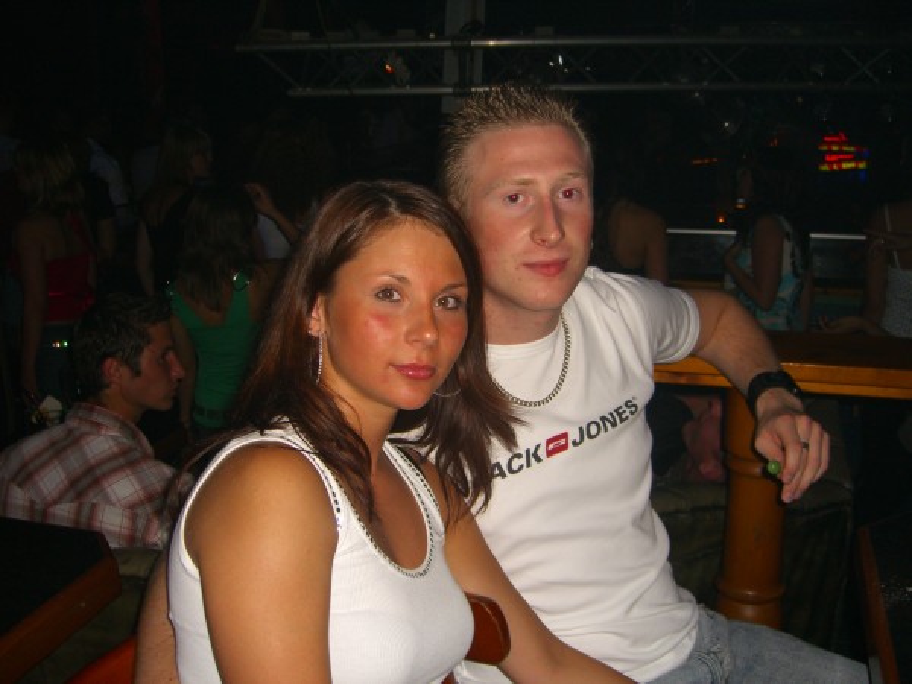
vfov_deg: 37.7
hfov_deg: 49.0
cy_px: 342
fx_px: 1001
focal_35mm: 38
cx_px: 456
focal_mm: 7.9
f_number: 2.8
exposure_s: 1/60
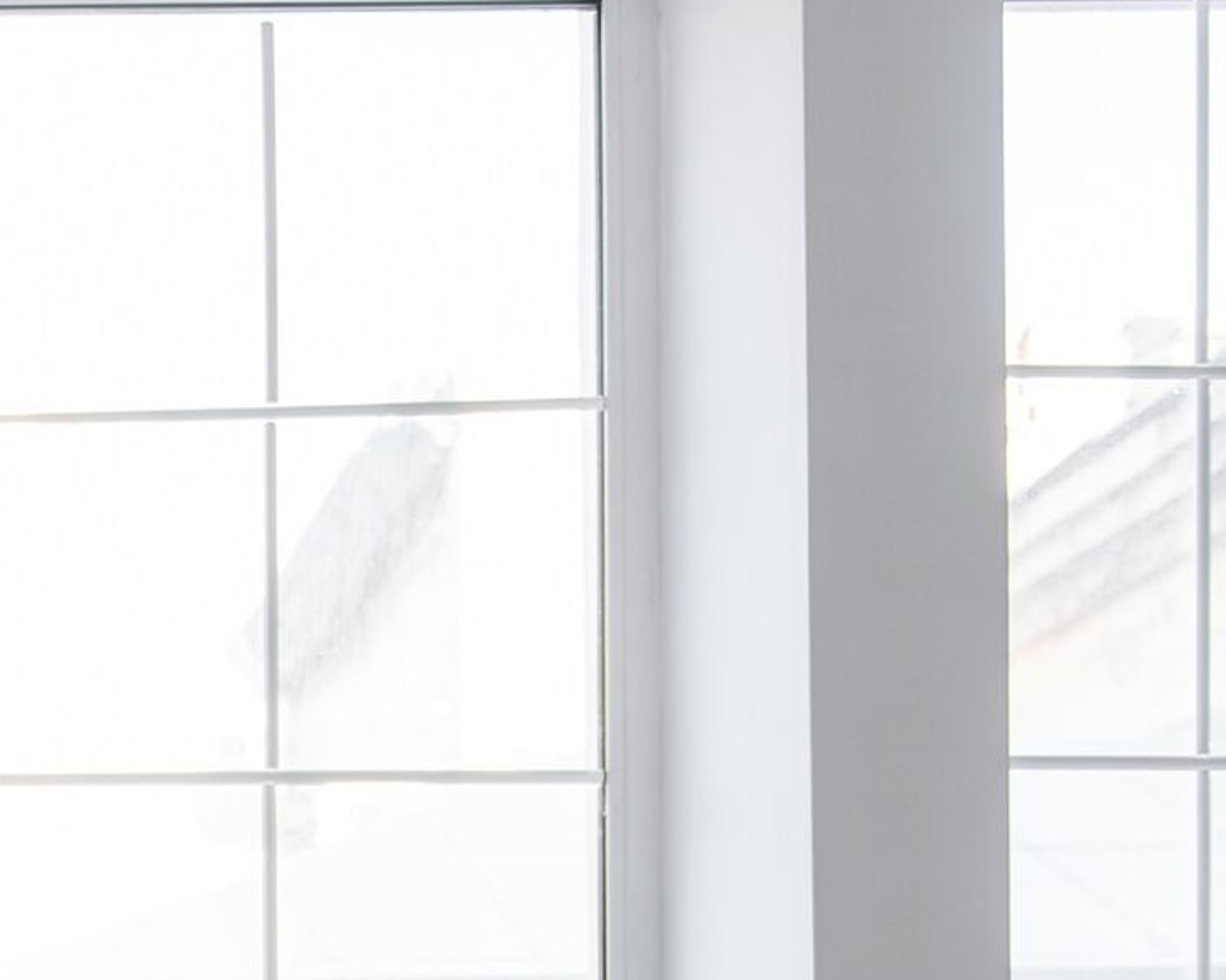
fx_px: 3810
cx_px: -399
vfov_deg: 13.9
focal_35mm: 105
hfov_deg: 17.1
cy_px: 1423
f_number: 2.8
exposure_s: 1/125
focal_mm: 31
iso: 200
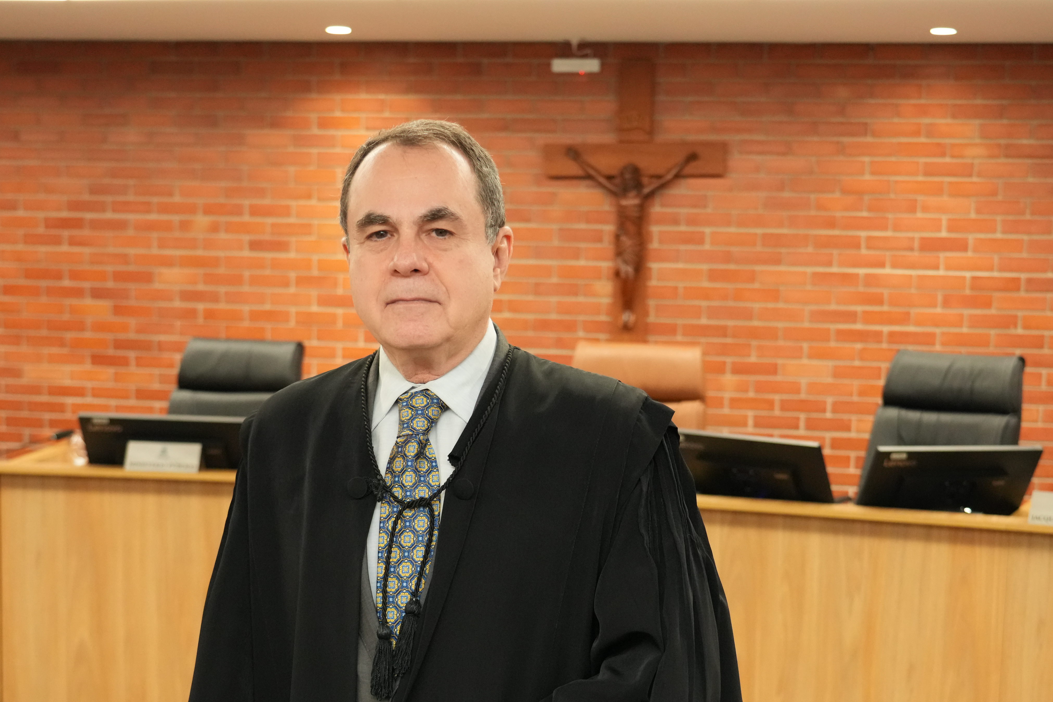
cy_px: 522
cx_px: 528
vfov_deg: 23.5
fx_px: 1667
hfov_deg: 35.1
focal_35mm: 57
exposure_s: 1/250
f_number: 4
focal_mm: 37
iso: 4000
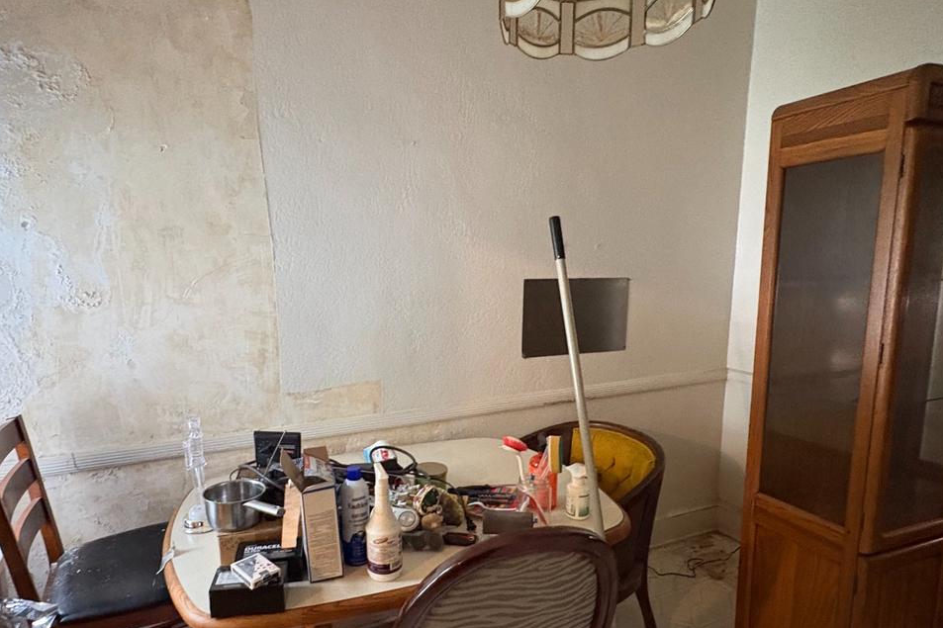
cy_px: 358
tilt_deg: -10.2
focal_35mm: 22
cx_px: 426
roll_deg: +1.8
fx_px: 576
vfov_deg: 57.0
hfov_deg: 78.4
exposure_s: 1/40
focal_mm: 2.22
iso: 800
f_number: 2.2
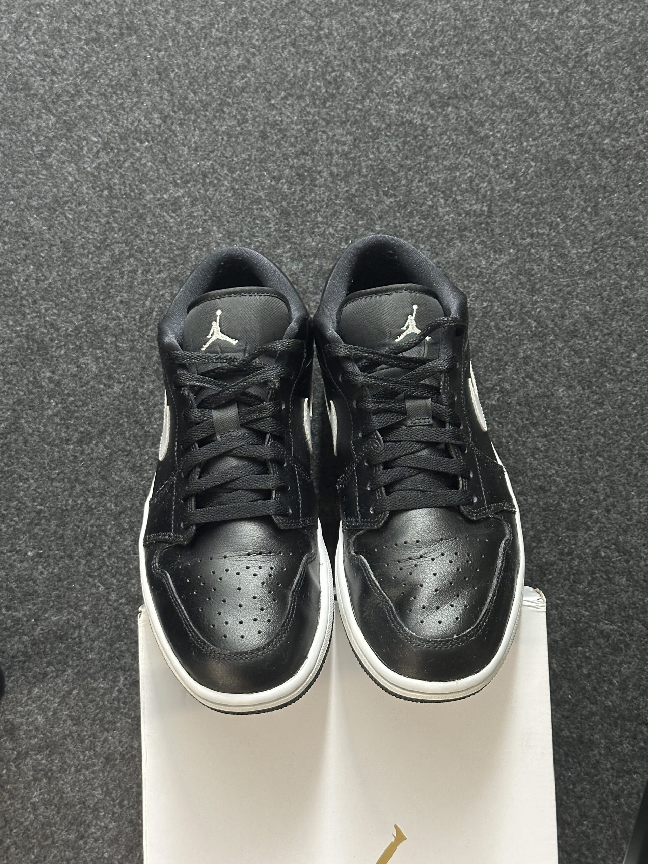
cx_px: 324
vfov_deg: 39.7
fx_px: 1198
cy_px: 432
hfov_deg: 30.3
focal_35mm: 48
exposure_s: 1/30
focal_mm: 6.86
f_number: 1.78
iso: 640
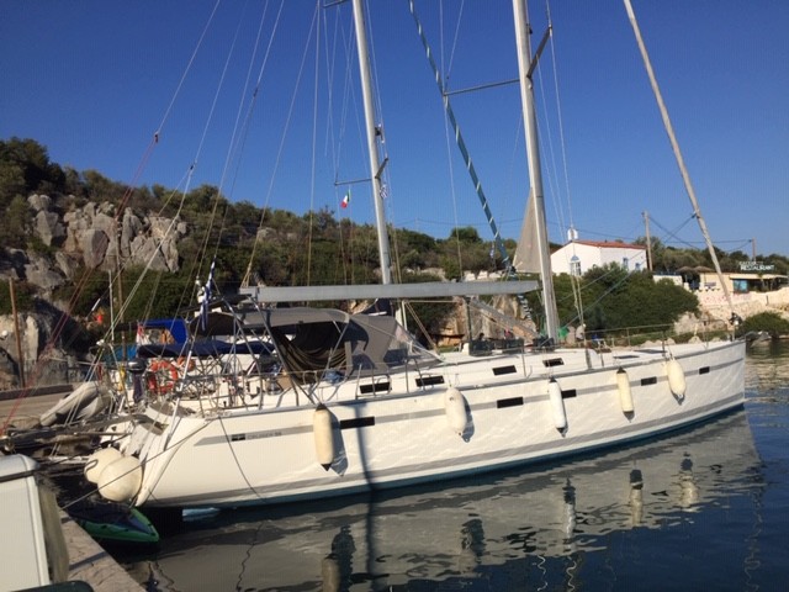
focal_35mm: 29
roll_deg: +2.7
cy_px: 296
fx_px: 661
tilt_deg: +4.1
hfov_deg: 61.7
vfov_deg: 48.2
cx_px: 394
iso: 32
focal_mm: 4.15
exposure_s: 1/3968
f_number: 2.2
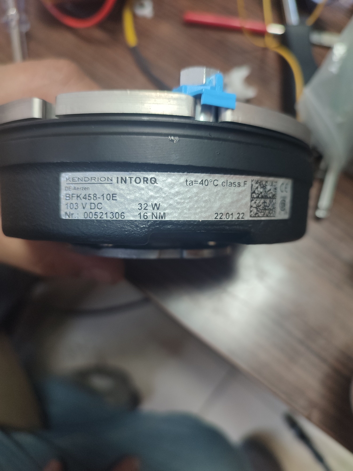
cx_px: 176
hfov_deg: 54.9
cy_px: 236
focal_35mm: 25
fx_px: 340
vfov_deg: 69.4
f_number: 1.9
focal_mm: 6.04
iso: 367
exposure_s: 1/33
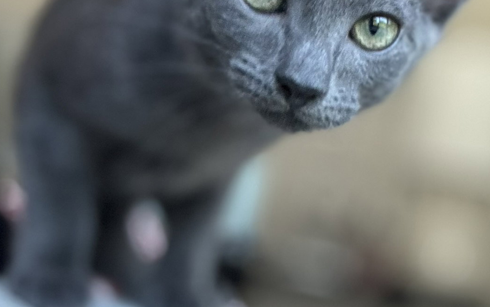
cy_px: 237
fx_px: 828
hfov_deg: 32.7
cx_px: 322
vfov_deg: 20.8
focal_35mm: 62
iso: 80
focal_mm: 2.69
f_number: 1.9
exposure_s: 1/68
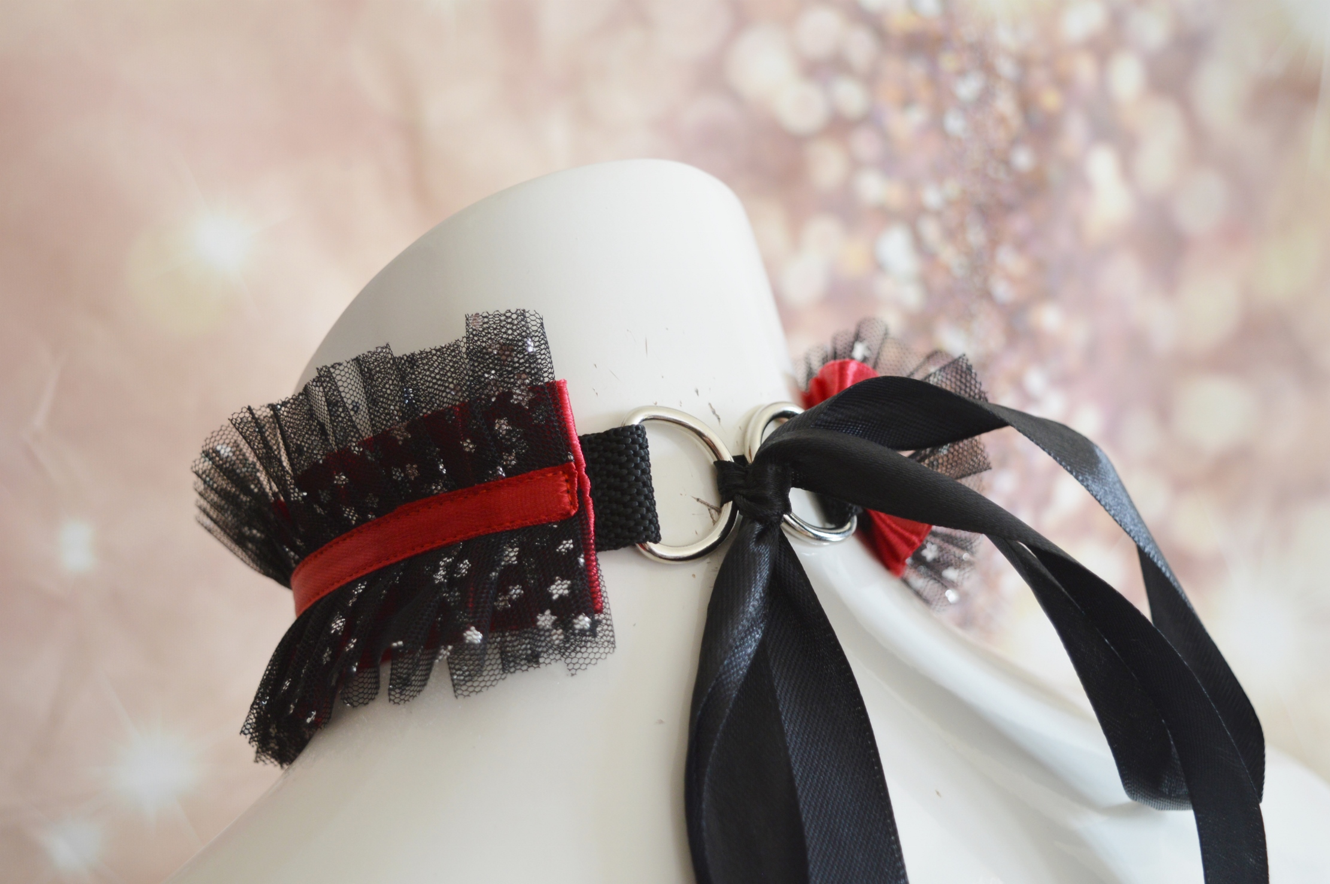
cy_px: 442
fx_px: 1882
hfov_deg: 38.9
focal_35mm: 51
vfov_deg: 26.4
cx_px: 665
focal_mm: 34
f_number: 4.5
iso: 400
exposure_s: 1/100
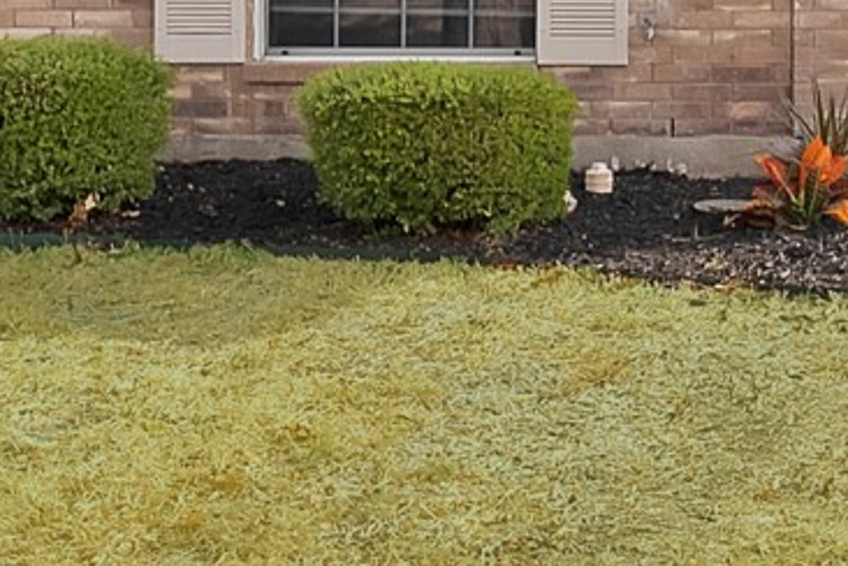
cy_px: -142
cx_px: 1124
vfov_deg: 15.9
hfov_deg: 22.1
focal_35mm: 82
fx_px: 1931
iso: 640
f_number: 9
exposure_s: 1/160
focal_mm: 15
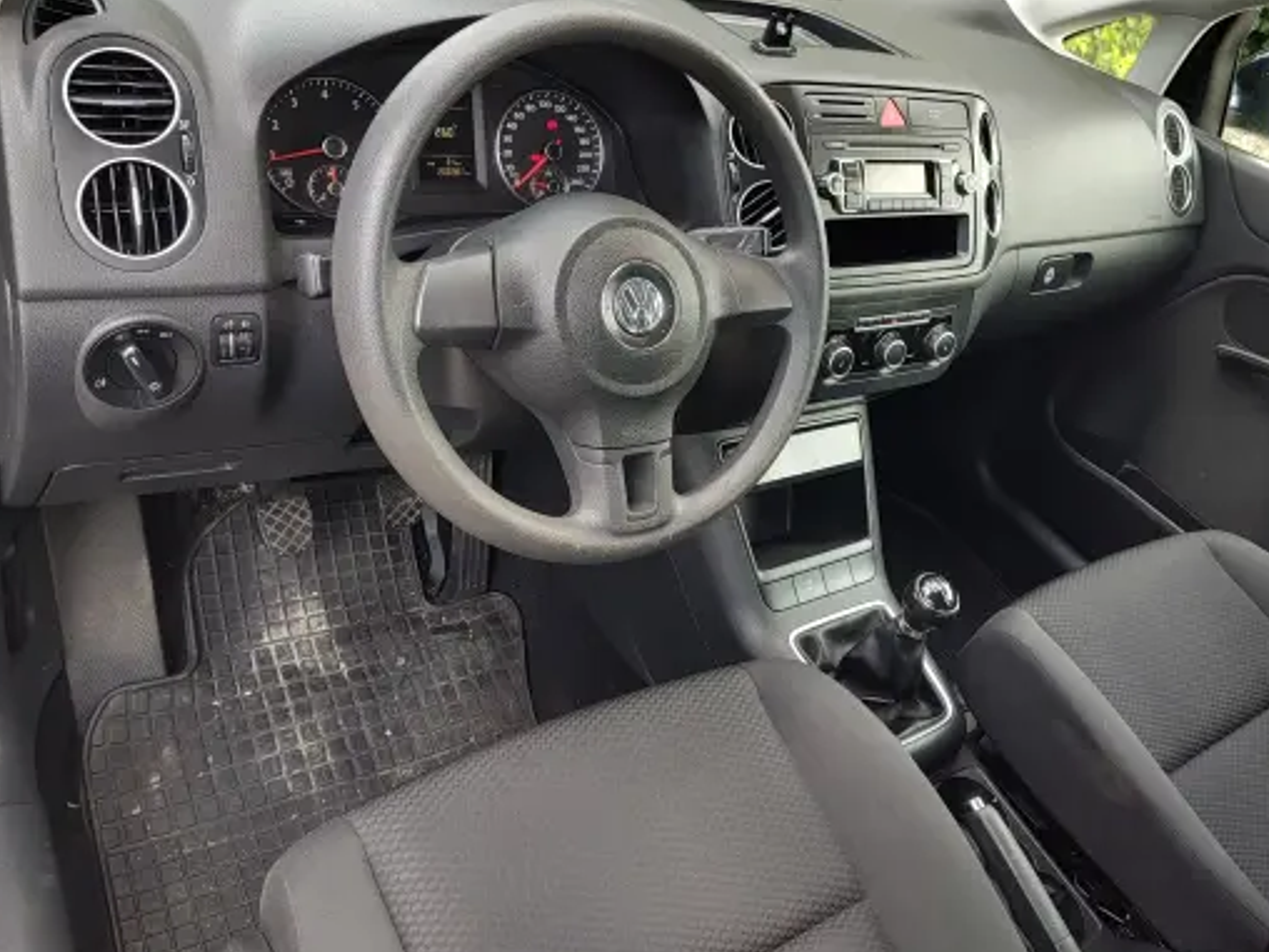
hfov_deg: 61.1
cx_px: 762
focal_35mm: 29
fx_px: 1063
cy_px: 370
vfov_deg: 47.9
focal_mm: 5.56
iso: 100
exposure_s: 1/109
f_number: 1.8
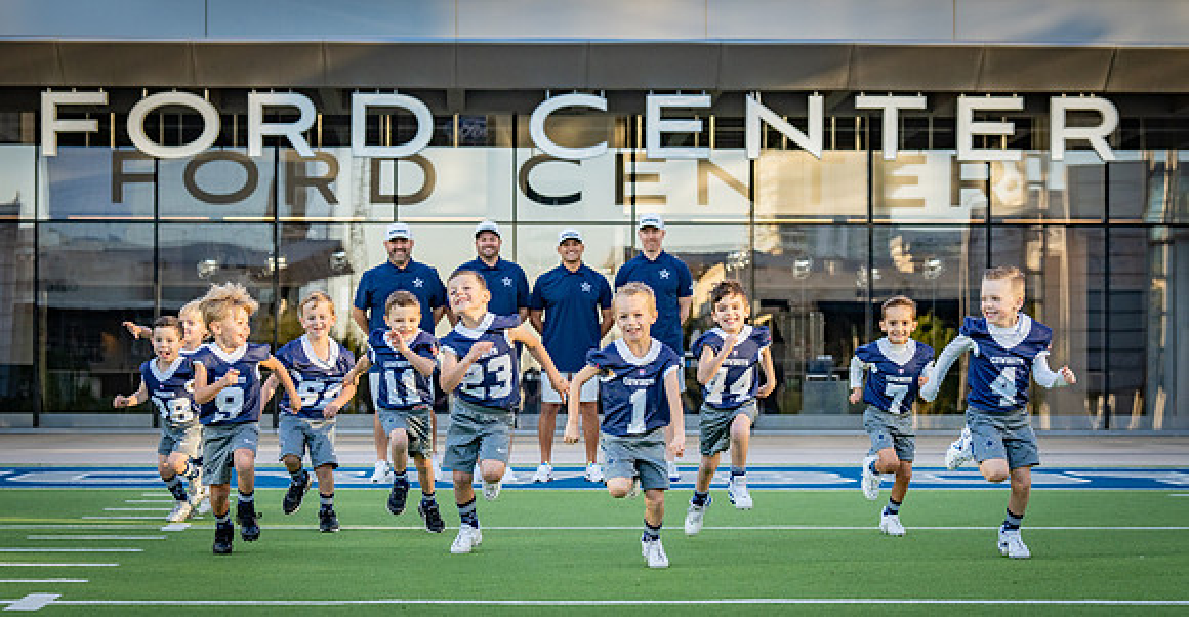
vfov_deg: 12.9
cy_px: 399
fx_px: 2732
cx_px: 525
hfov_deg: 24.5
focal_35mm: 88
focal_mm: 70
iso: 1000
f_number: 4
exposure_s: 1/1250
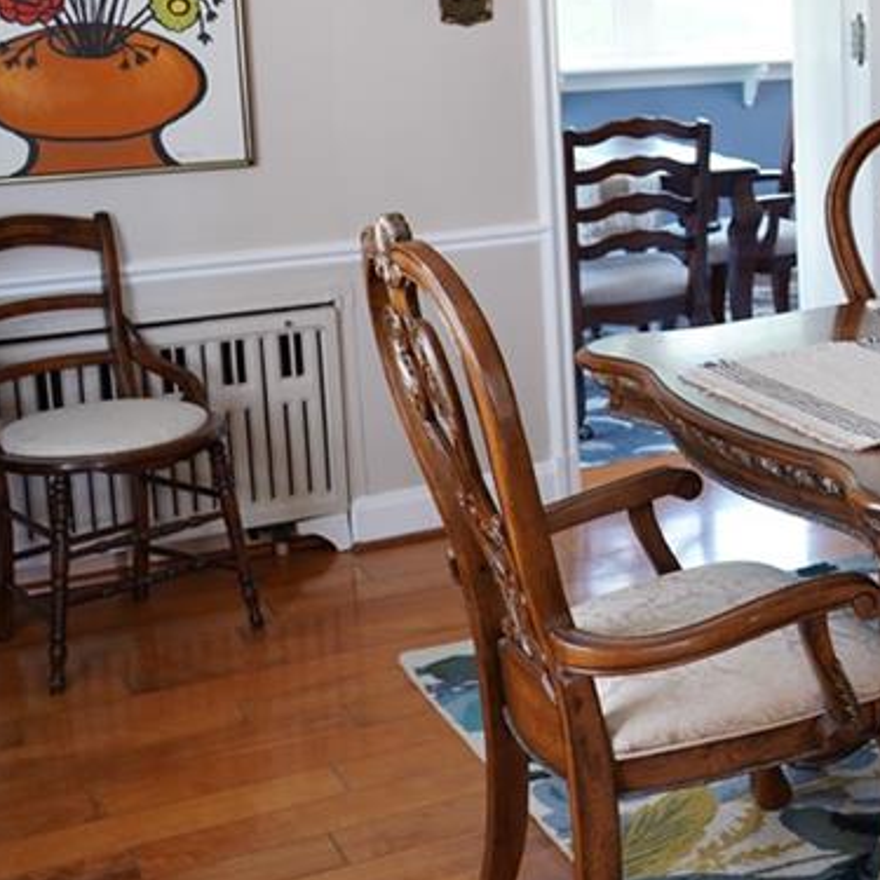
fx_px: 1869
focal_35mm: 65
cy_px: 225
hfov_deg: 23.6
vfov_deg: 26.2
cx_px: 1117
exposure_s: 1/30
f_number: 3.5
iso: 400
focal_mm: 28
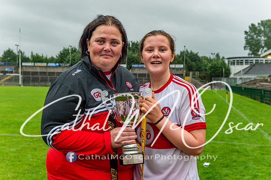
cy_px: 90
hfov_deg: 38.2
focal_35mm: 52
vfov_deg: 26.0
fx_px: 391
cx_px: 136
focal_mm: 52
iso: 1600
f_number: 4.5
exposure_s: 1/100
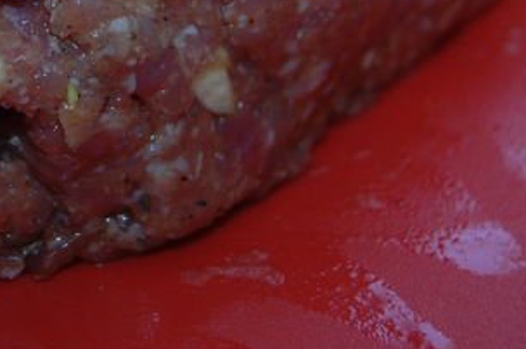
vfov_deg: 11.3
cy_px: -12
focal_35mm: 120
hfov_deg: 17.0
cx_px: 123
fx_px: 1751
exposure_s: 1/60
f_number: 4.8
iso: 400
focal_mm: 38
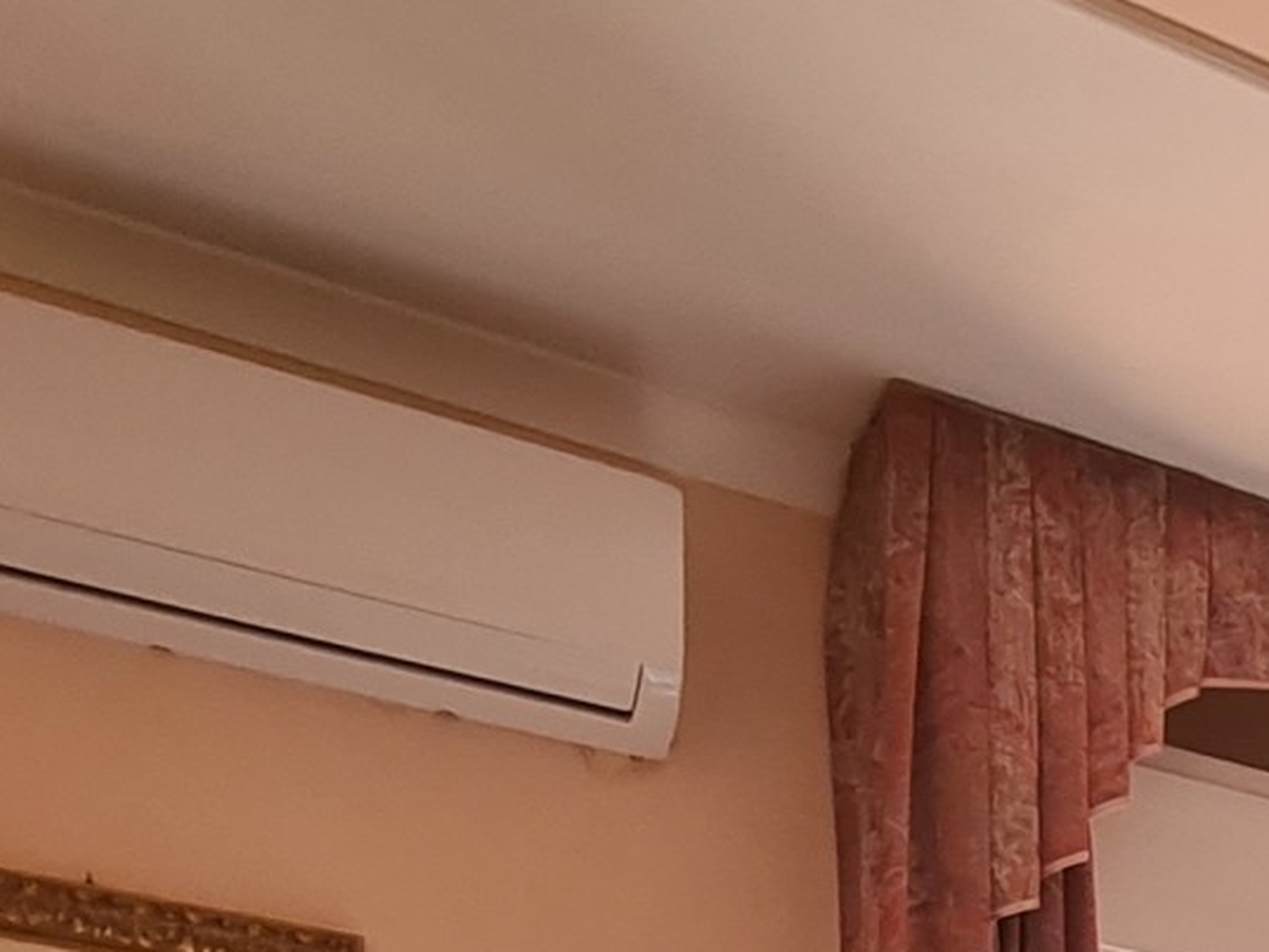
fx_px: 2273
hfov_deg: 24.7
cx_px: 1857
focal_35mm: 62
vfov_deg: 17.3
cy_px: 1890
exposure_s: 1/50
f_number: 2.2
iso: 50
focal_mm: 2.2
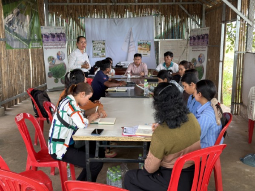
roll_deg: +0.1
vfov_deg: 32.9
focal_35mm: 44
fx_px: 324
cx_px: 128
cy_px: 96
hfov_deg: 42.9
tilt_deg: -10.3
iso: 80
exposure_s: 1/121
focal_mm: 6.76
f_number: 1.78
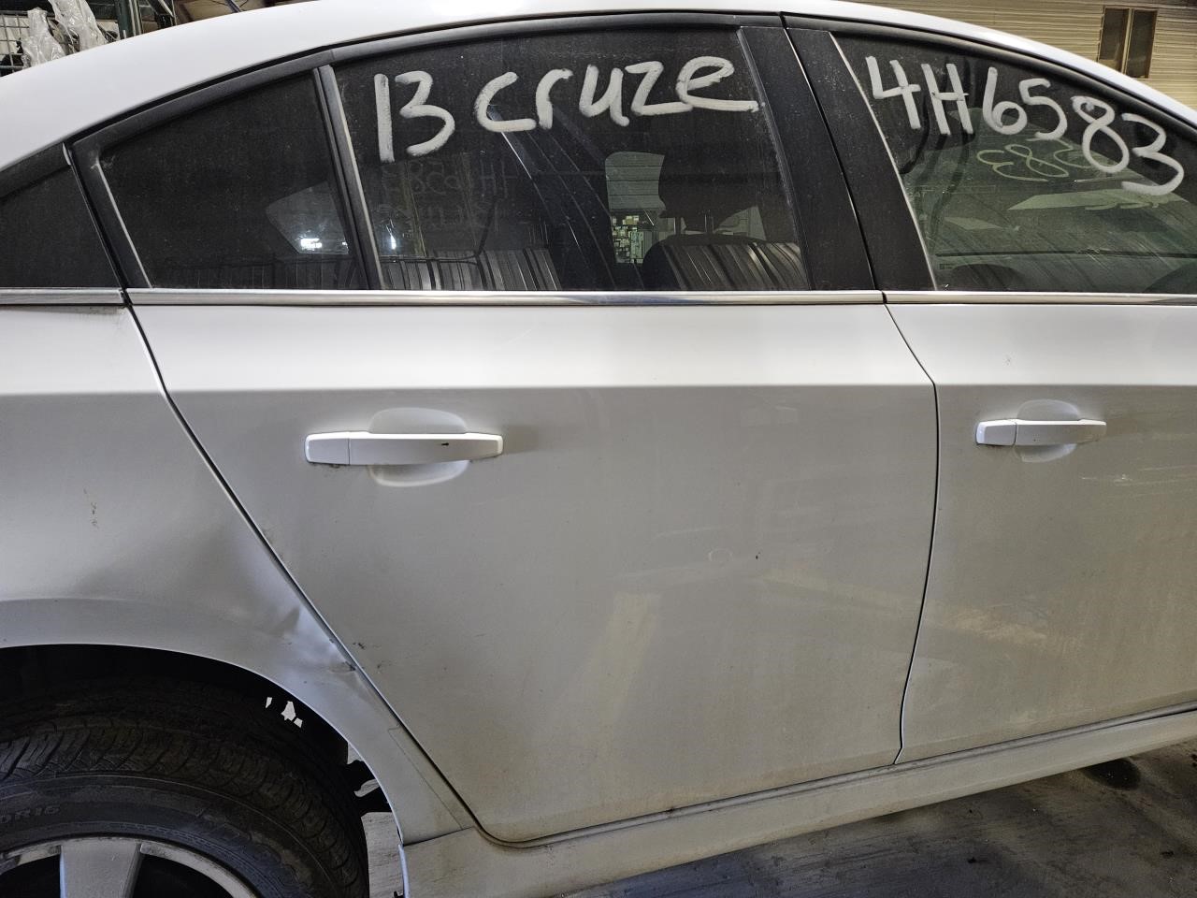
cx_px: 598
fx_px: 795
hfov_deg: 73.9
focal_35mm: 23
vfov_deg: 58.9
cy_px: 449
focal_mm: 5.4
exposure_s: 1/60
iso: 640
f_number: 1.8
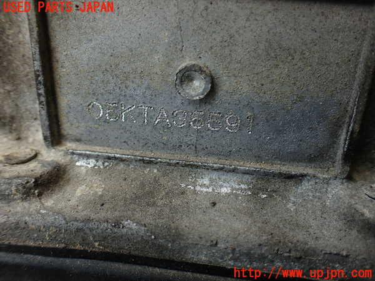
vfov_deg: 44.2
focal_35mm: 32
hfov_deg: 56.8
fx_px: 347
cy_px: 140
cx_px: 188
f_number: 2.4
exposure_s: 1/60
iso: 100
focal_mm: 5.79
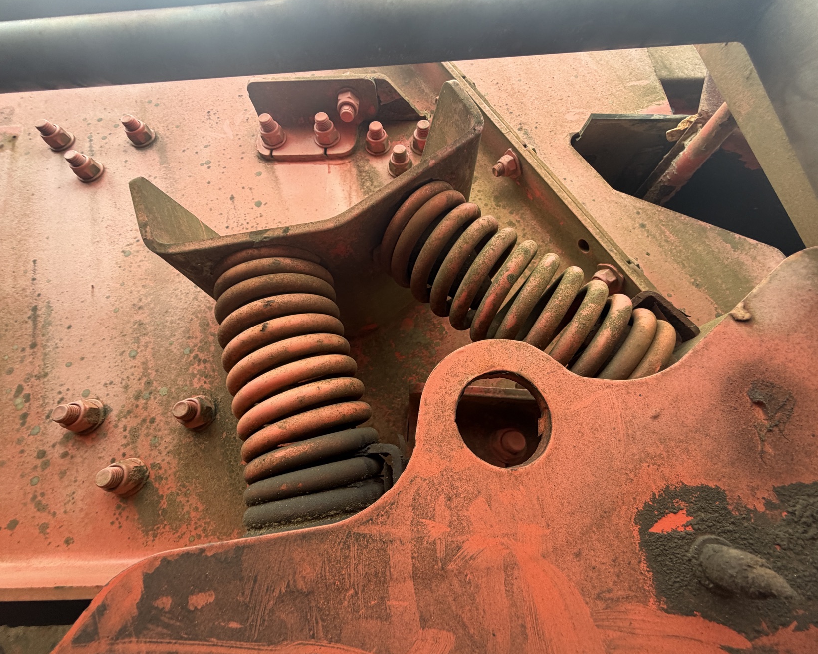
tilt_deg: +19.6
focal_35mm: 15
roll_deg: +2.1
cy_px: 324
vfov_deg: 84.0
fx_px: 363
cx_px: 413
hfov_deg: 96.8
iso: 100
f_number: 2.2
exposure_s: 1/121
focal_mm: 2.22
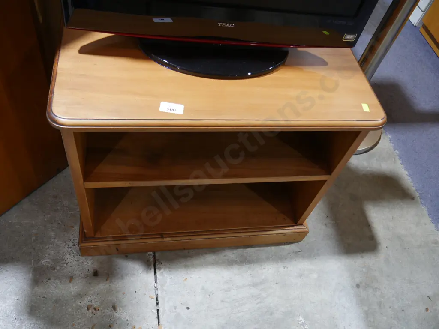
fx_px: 380
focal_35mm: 30
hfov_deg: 60.0
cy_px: 164
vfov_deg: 46.8
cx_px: 220
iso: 500
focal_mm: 15
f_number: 3.6
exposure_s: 1/60
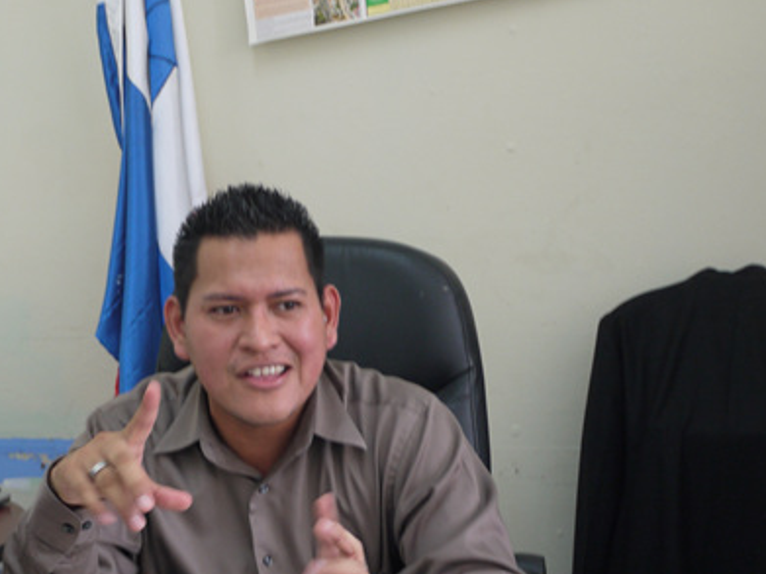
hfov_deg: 32.2
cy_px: 462
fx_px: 1305
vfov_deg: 24.4
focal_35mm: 59
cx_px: 212
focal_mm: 18
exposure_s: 1/30
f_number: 4
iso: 320
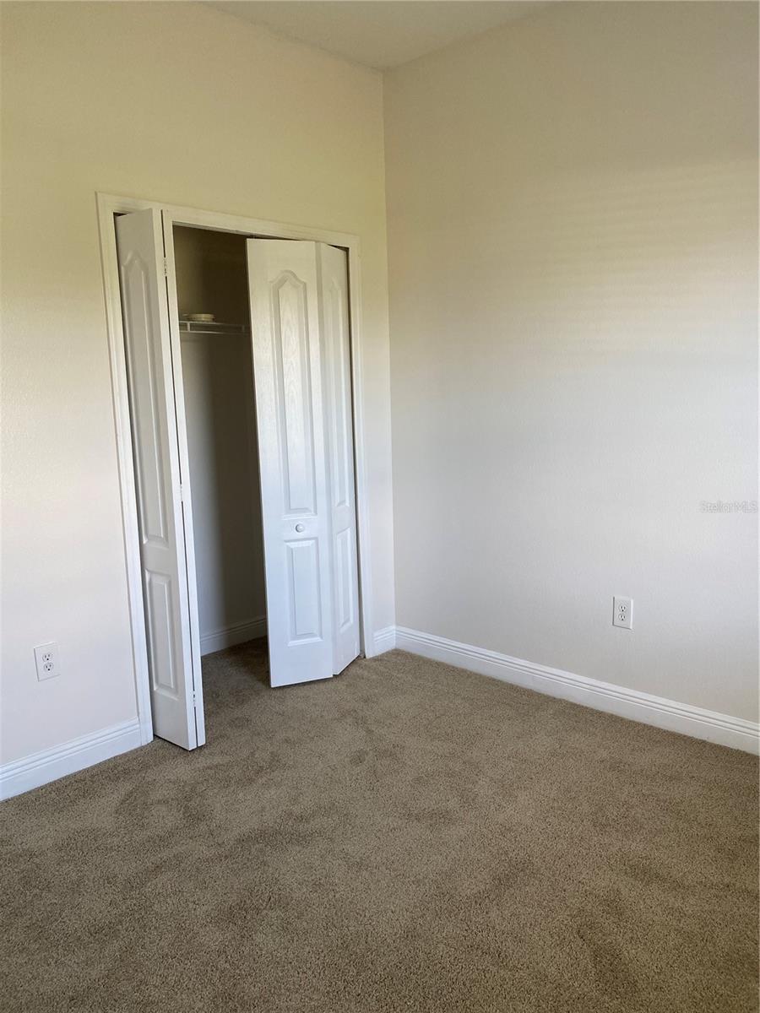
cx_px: 380
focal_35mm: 26
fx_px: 761
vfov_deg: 67.3
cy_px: 506
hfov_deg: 53.1
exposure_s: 1/120
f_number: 1.8
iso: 100
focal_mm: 4.25
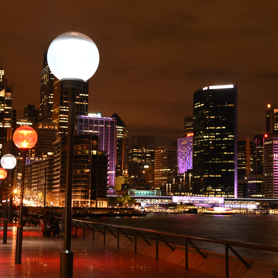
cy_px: 139
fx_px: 582
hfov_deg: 26.8
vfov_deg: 26.9
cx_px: 163
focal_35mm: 64
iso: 250
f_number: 7.1
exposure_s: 3
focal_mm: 50
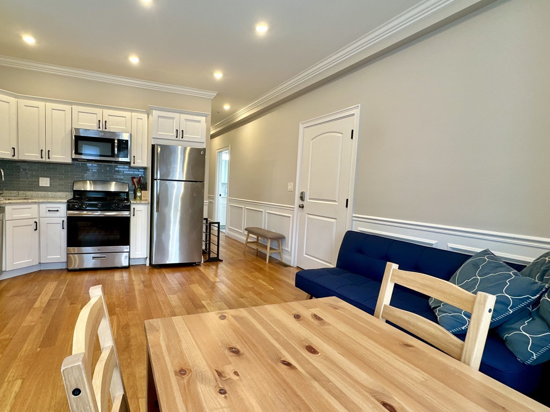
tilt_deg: -4.2
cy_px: 209
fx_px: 286
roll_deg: -1.4
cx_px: 224
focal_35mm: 18
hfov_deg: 86.8
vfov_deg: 71.6
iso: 100
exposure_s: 1/60
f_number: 2.2
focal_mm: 2.22
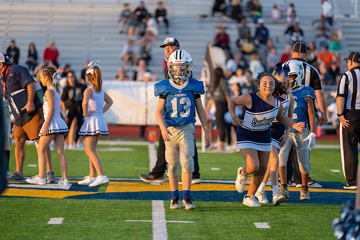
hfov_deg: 10.0
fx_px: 2064
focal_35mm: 207
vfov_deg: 6.6
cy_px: 120
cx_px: 180
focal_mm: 200
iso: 500
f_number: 2.8
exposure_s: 1/1250
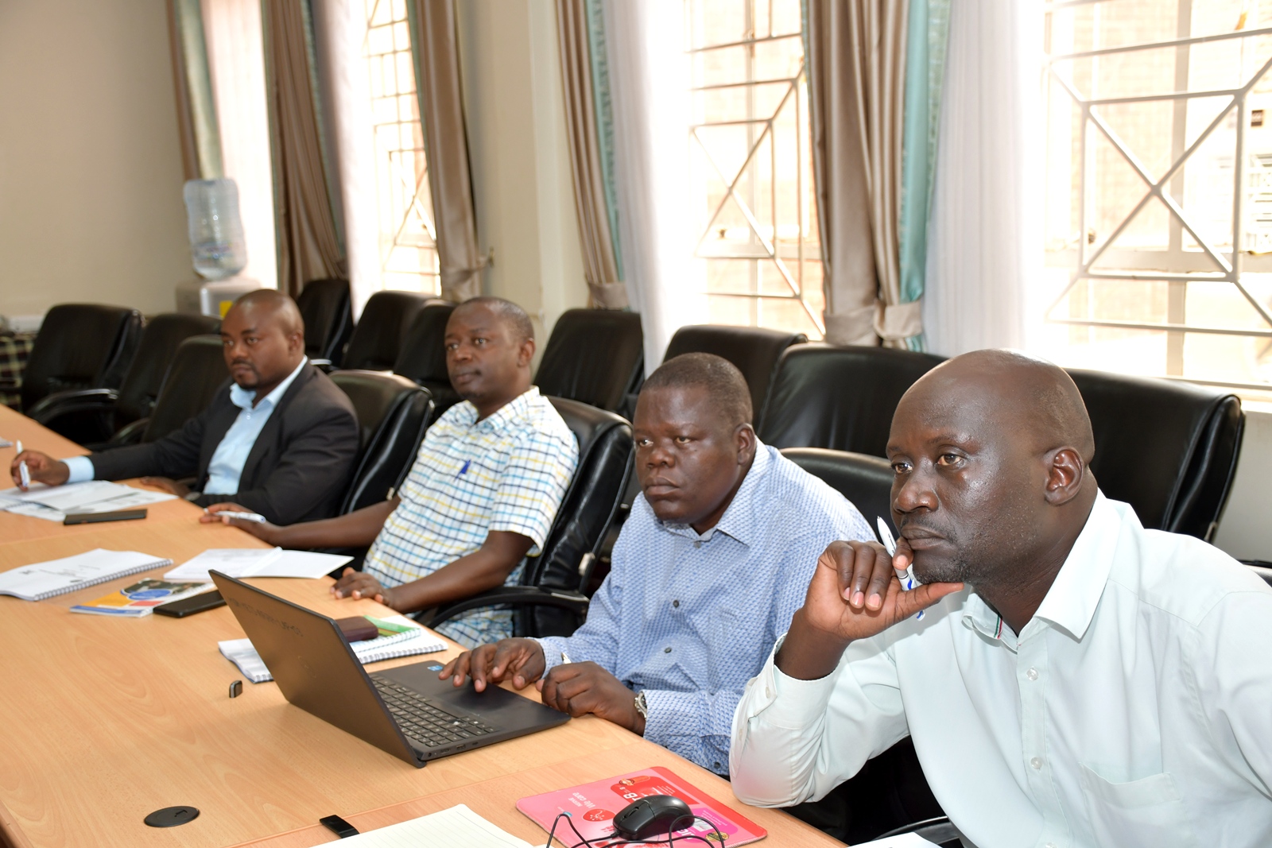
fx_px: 1696
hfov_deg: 41.1
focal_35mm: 48
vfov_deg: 28.1
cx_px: 636
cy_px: 424
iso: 250
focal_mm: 32
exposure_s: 1/60
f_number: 4
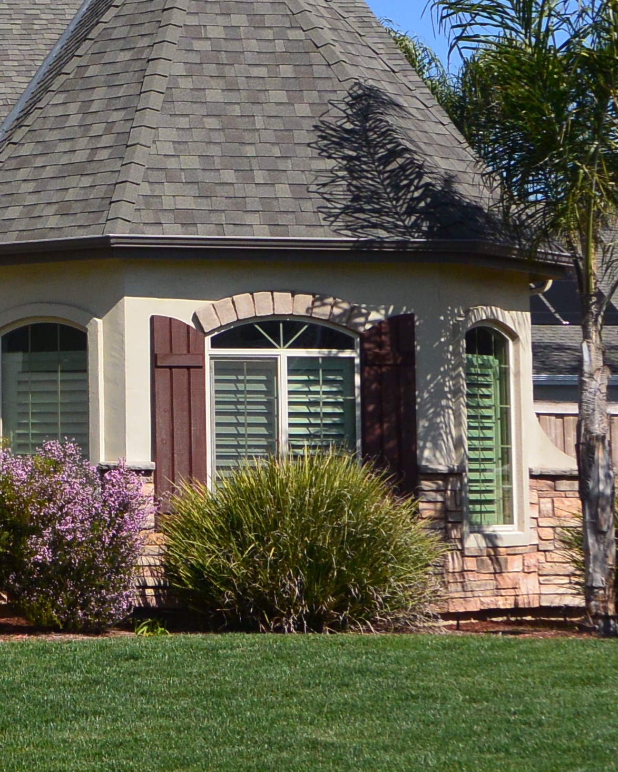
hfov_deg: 12.1
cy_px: 197
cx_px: -481
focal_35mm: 118
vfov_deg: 16.2
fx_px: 2698
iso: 160
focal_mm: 15.1
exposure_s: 1/1250
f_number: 5
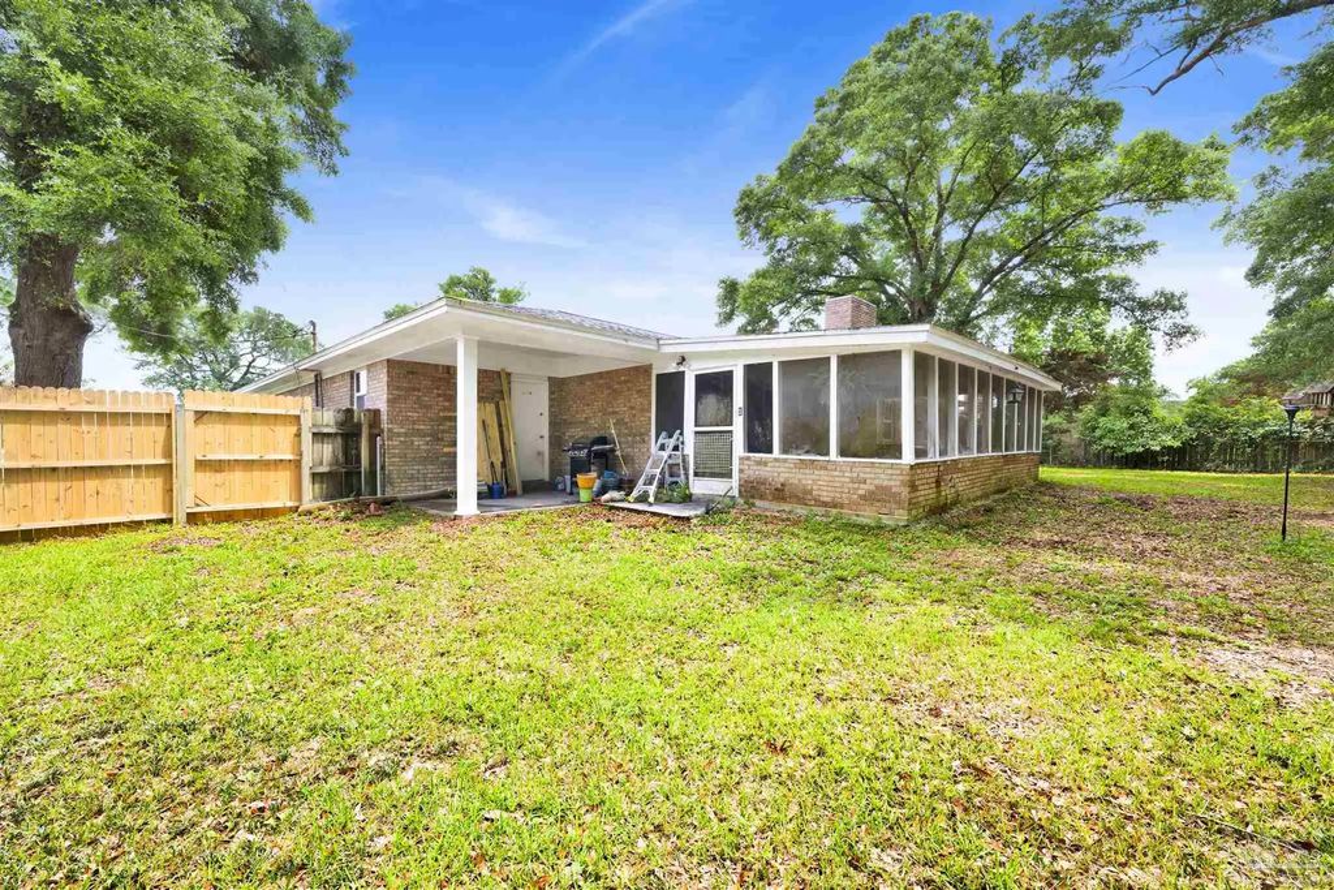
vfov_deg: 79.2
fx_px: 537
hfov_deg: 102.3
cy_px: 445
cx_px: 667
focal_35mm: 14
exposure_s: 1/100
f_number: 11
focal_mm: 14.5
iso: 400
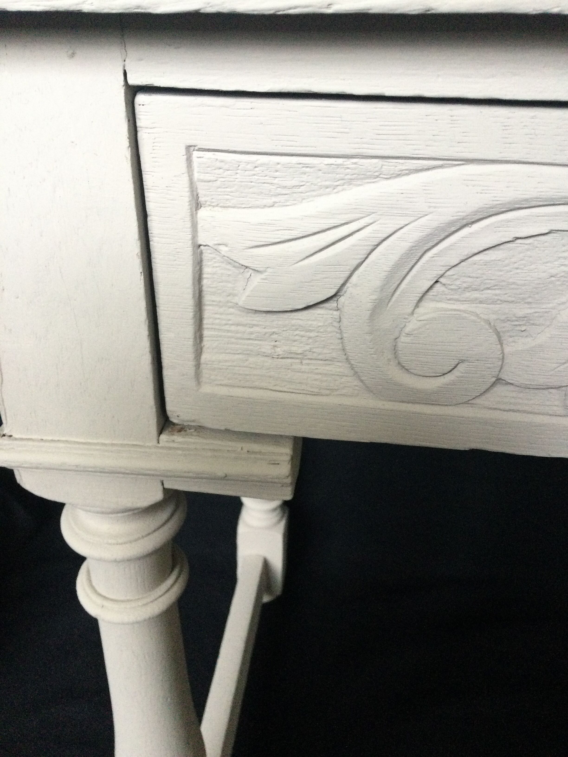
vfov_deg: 58.4
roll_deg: +0.6
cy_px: 378
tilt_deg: -30.9
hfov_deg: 45.4
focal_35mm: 31
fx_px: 678
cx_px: 284
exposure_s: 1/33
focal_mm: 3.3
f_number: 2.4
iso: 200
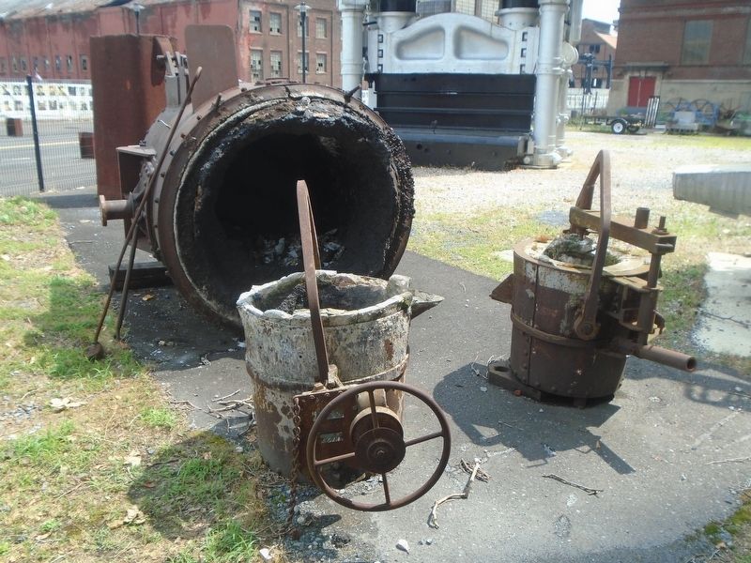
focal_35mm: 31
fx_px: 673
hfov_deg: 58.4
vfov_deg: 45.4
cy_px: 282
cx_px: 376
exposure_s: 1/400
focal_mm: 5.5
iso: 100
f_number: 3.5
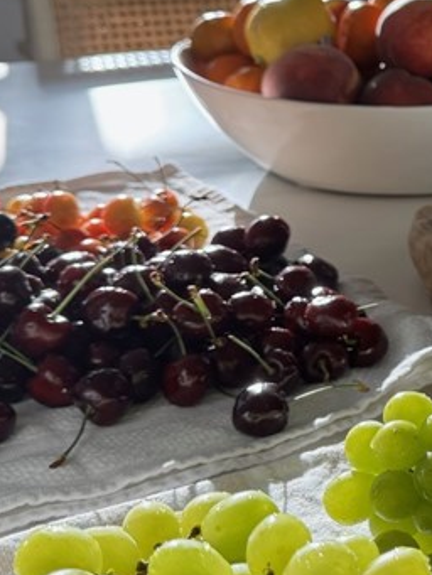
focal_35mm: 72
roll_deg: -1.1
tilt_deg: -17.2
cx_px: 560
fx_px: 1197
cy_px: 177
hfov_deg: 19.0
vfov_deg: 26.8
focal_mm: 6.76
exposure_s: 1/756
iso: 80
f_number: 1.78
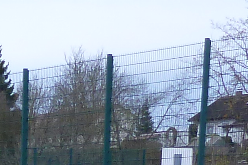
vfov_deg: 7.2
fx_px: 1143
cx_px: -225
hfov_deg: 11.3
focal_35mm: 166
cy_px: 529
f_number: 3.3
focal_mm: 4.1
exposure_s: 1/30
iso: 80
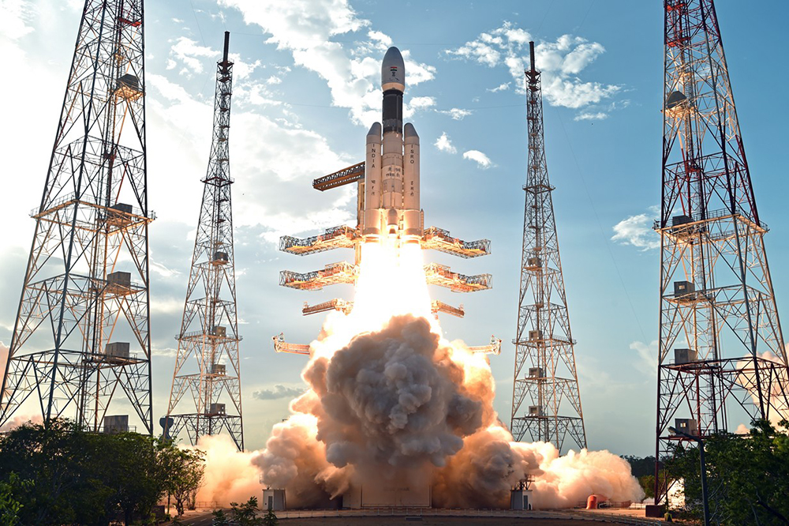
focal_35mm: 38
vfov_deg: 35.0
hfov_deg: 50.7
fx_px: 833
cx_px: 394
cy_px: 263
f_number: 9
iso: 200
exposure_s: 1/640
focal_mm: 38
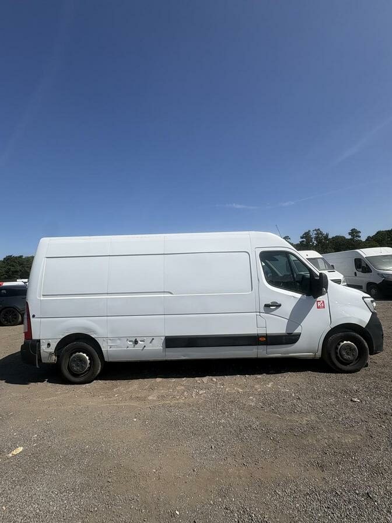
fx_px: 211
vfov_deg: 102.1
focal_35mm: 14
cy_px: 262
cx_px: 196
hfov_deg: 85.7
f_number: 2.2
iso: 50
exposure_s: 1/4630
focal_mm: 2.22
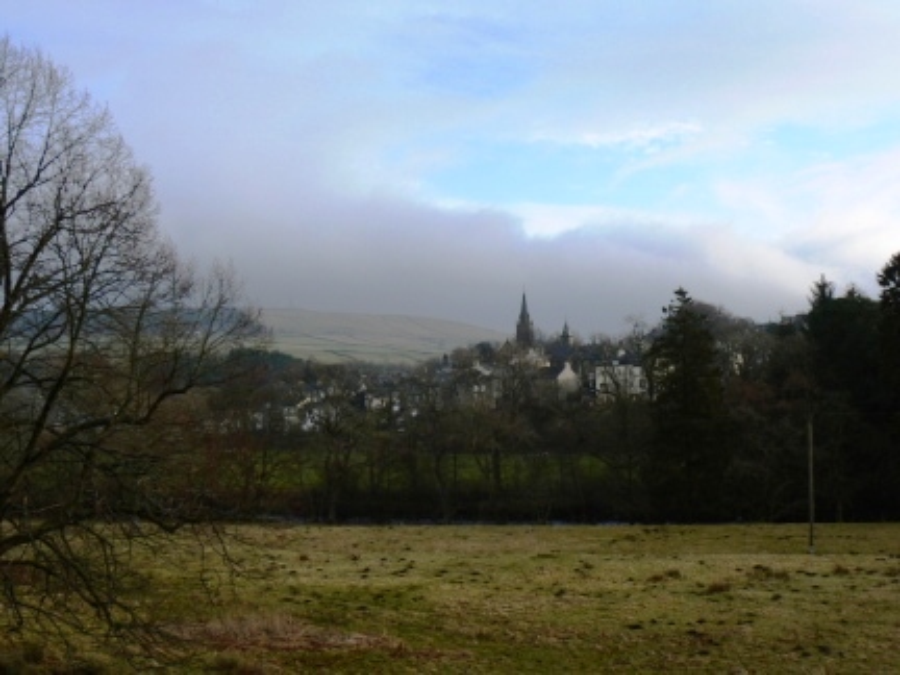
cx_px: 450
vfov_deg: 39.7
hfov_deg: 51.4
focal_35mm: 36
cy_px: 338
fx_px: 936
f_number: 5.6
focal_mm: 6
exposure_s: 1/320
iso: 80
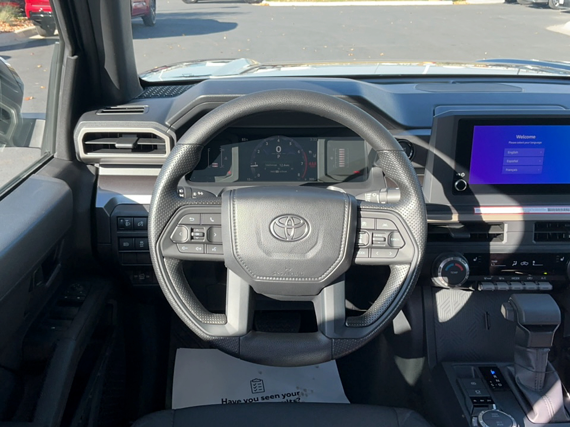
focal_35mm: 30
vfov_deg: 46.8
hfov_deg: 60.0
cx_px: 285
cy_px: 214
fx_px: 494
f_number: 1.8
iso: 20
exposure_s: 1/144
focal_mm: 3
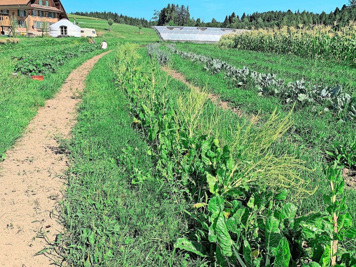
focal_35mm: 31
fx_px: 319
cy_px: 117
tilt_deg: -12.3
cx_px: 157
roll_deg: -0.1
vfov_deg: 45.3
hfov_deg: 58.2
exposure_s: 1/1845
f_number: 1.8
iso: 25
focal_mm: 4.25
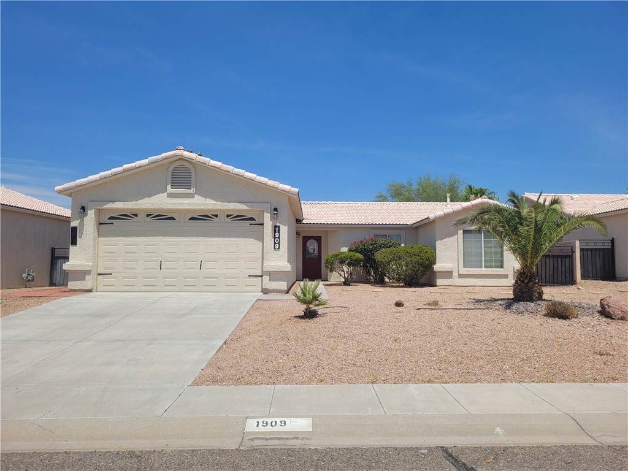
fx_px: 472
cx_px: 314
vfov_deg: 53.1
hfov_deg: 67.3
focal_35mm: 26
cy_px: 236
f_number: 1.8
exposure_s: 1/3840
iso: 40
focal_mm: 5.4
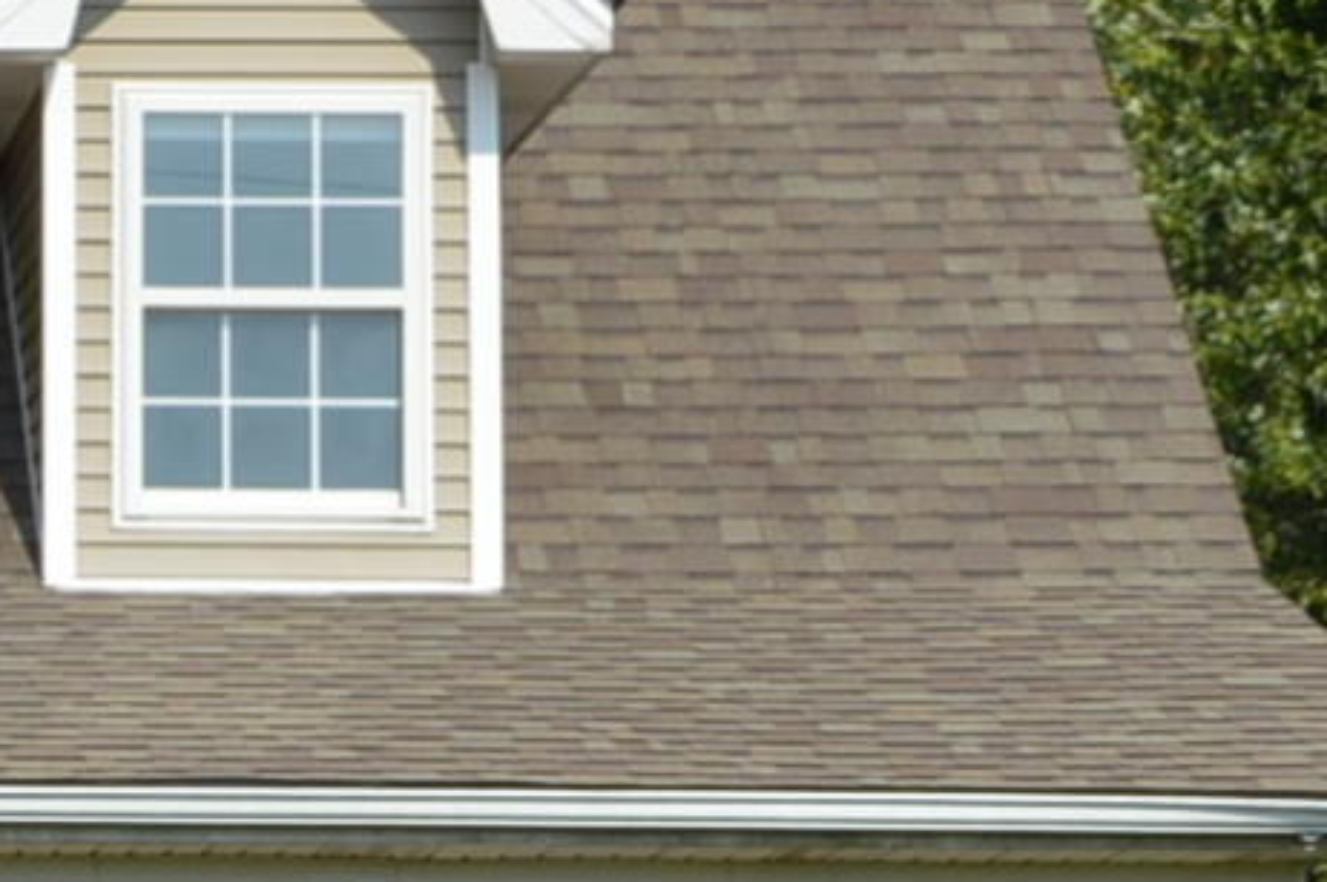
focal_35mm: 234
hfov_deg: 8.3
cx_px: -1419
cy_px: 822
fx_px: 8616
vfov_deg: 5.8
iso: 100
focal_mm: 24
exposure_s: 1/320
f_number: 9
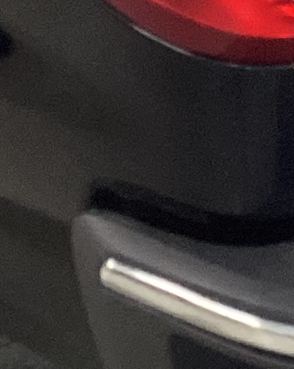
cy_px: -312
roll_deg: -1.4
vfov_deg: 7.9
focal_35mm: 237
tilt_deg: -15.1
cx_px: 184
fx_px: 2581
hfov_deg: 6.5
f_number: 2.4
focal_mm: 3.3
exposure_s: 1/40
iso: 400
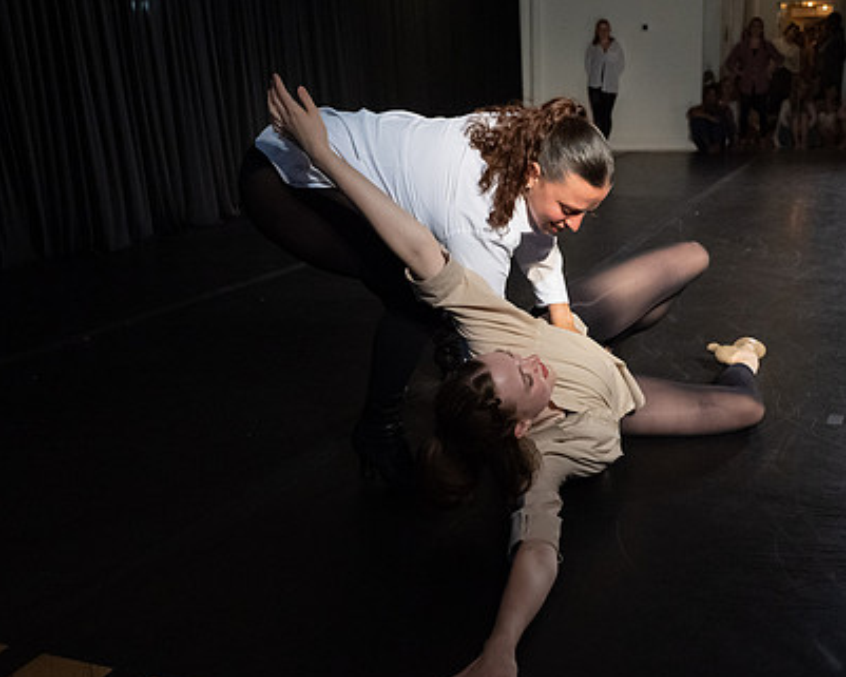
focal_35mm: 38
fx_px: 952
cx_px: 487
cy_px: 355
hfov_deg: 47.8
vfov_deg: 39.2
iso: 6400
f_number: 4.5
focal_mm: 28
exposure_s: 1/400
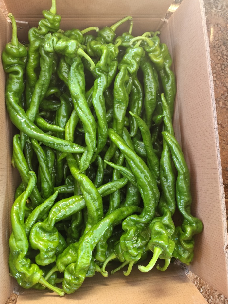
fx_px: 272
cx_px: 103
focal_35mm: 31
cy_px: 150
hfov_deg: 45.4
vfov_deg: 58.3
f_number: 2
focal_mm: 5.75
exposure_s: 1/50
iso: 160
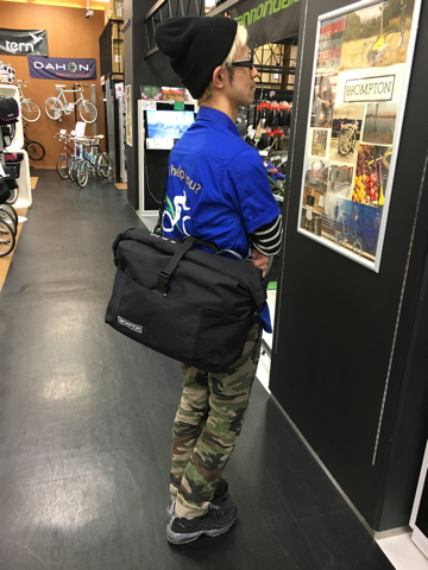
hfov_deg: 48.2
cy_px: 285
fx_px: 478
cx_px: 214
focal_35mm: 29
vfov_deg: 61.7
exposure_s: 1/30
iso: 125
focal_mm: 4.15
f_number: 2.2
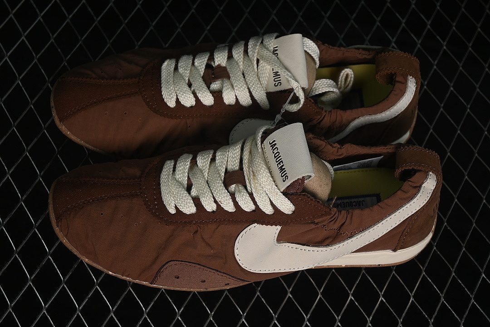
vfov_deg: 18.2
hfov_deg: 27.0
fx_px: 1021
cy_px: 164
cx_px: 245
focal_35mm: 75
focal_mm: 50
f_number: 6.3
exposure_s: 1/60
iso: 160
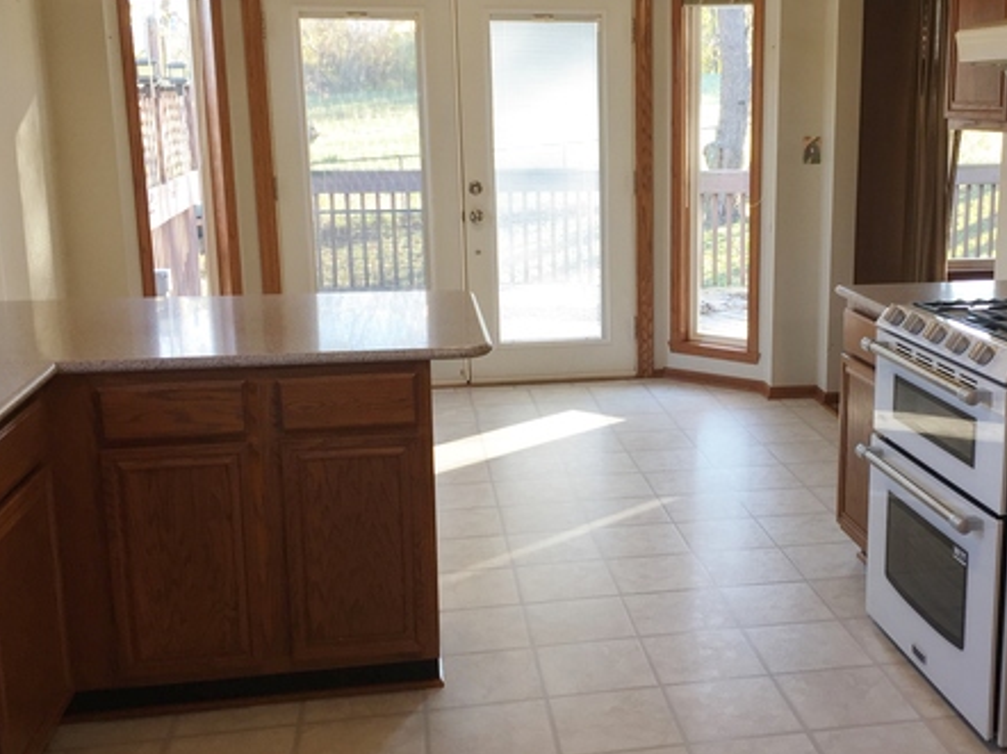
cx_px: 658
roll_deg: -1.7
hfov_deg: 44.3
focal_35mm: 42
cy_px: 360
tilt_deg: -12.8
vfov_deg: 34.3
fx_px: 1221
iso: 32
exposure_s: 1/40
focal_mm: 4.15
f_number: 2.2
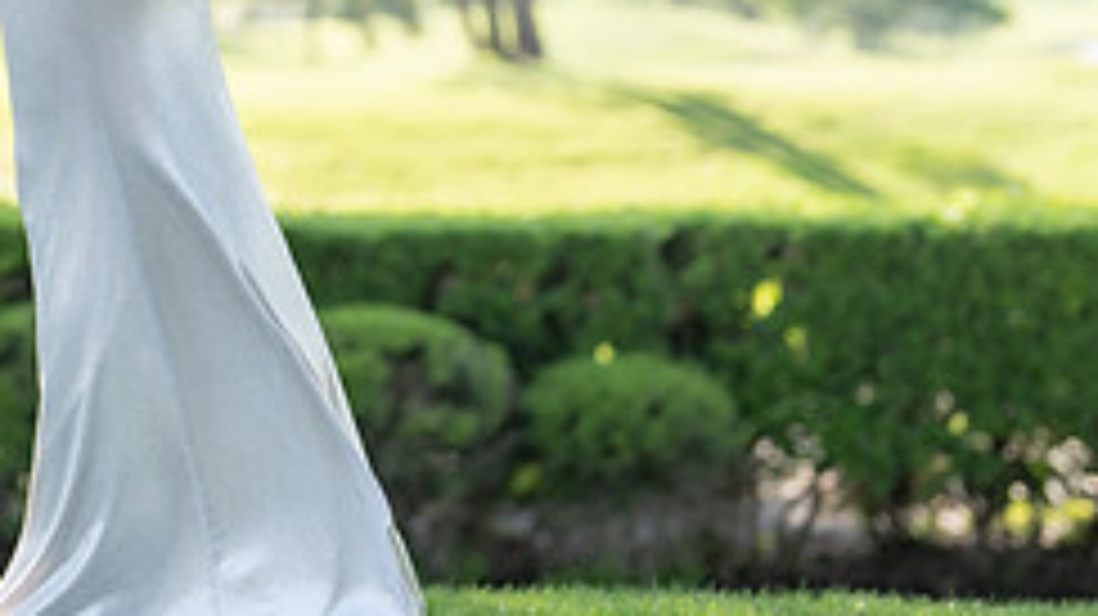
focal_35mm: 148
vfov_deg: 8.1
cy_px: -79
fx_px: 4307
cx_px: 91
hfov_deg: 14.4
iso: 160
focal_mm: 50
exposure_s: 1/1000
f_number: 1.8
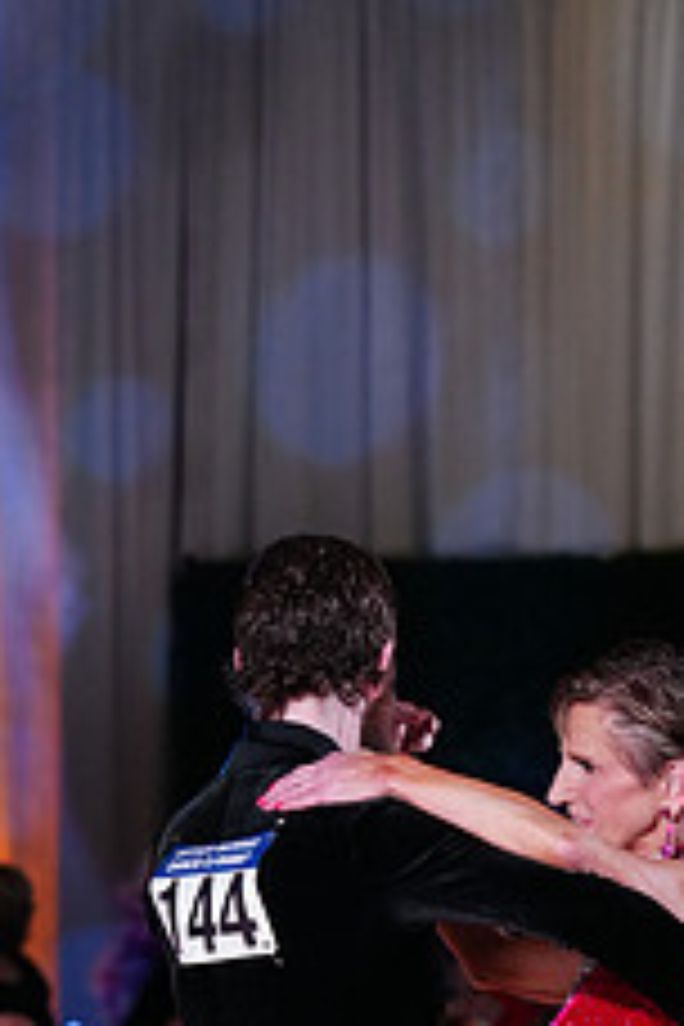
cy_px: 1300
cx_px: 470
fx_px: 7609
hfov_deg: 5.1
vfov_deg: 7.6
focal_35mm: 267
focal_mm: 105
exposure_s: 1/320
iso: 2000
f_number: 4
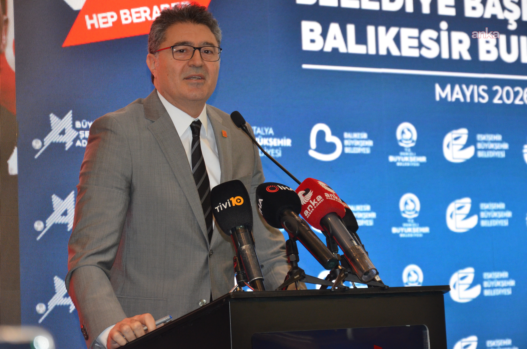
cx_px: 264
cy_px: 174
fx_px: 1446
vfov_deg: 13.8
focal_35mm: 99
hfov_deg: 20.7
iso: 1250
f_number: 5.3
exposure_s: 1/60
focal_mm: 66
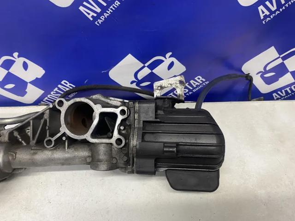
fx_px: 222
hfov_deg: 67.3
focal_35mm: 26
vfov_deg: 53.1
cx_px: 148
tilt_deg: -52.5
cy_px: 110
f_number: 1.8
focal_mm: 4.25
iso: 125
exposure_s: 1/50
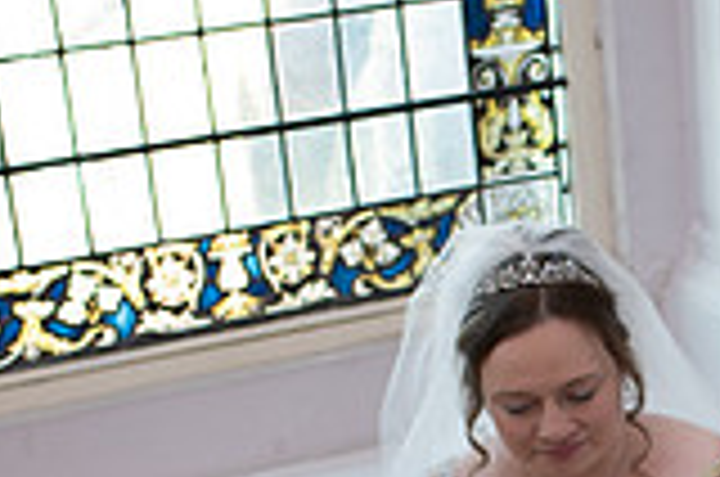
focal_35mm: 127
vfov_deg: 10.4
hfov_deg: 15.7
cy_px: 702
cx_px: 792
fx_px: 2535
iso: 200
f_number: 2.5
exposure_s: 1/100
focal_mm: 35
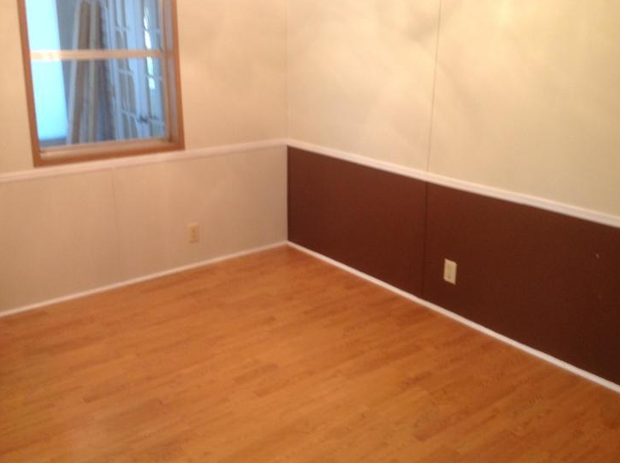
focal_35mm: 39
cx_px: 323
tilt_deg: -17.4
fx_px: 697
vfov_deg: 36.7
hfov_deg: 47.9
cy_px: 208
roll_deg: +0.5
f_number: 2.4
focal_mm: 4.28
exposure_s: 1/15
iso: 100
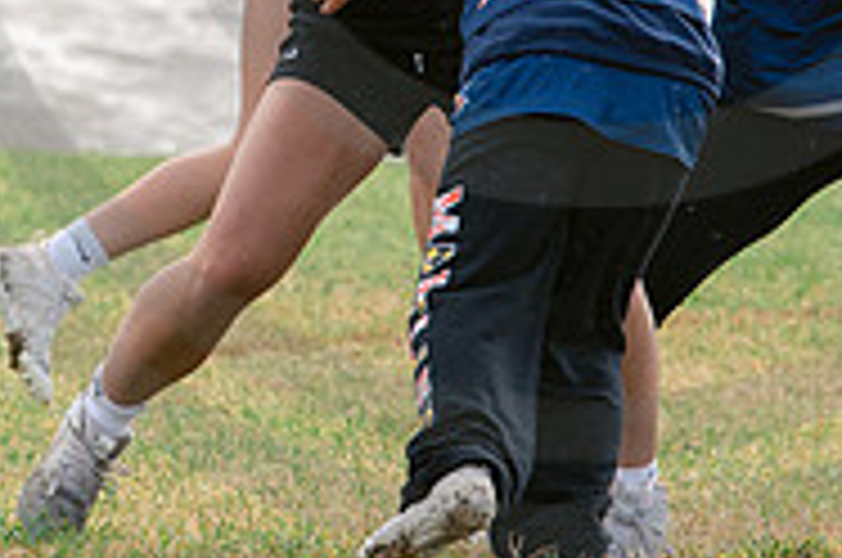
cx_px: 153
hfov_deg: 2.2
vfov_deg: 1.4
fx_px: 22368
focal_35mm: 958
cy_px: 69
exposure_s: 1/1250
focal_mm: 200
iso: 400
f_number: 4.5
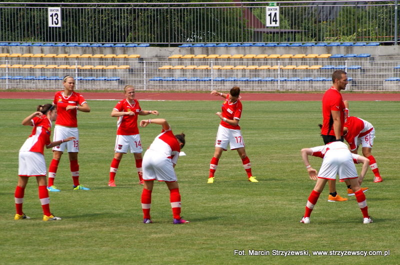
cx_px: 200
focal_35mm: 202
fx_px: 2247
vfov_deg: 6.8
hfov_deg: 10.2
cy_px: 132
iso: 100
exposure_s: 1/320
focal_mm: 135
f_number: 8
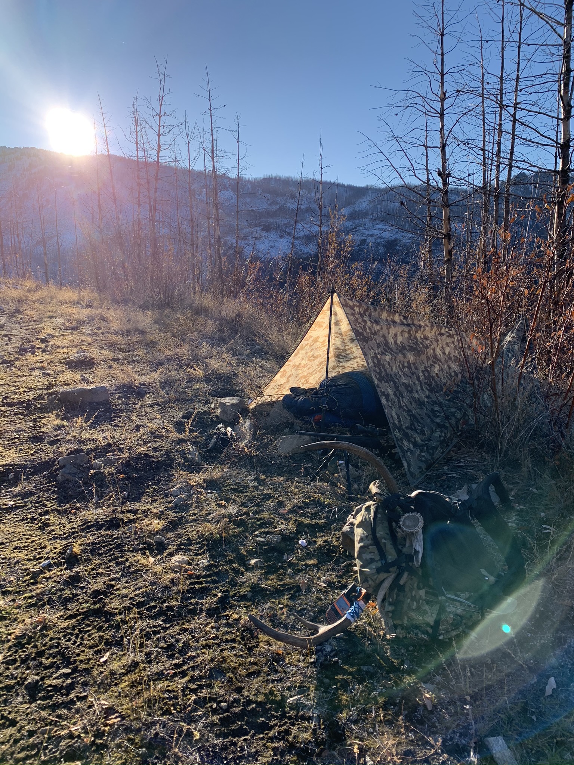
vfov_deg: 67.3
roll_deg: +2.8
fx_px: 575
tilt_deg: -10.0
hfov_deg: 53.1
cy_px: 382
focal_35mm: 26
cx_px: 287
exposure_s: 1/1136
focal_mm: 4.25
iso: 25
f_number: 1.8
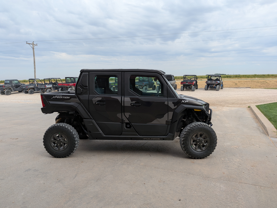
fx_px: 192
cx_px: 138
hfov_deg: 71.6
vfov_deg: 56.8
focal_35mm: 24
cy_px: 104
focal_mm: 4.53
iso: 30
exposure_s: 1/678
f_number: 1.7
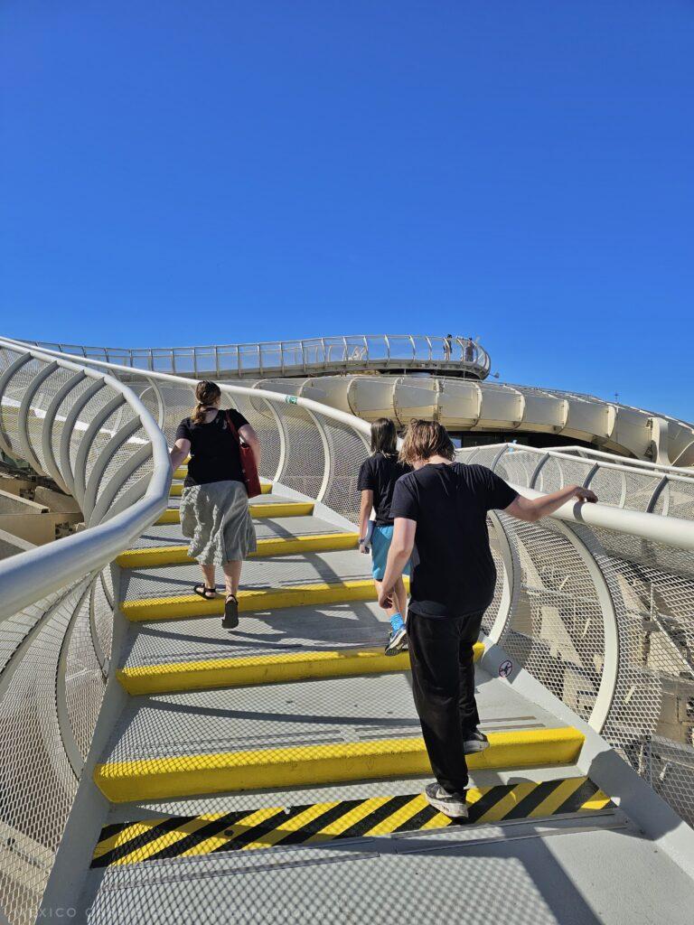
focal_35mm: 23
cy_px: 462
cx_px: 347
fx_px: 615
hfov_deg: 58.9
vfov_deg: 73.9
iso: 10
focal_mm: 6.3
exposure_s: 1/799
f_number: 1.7
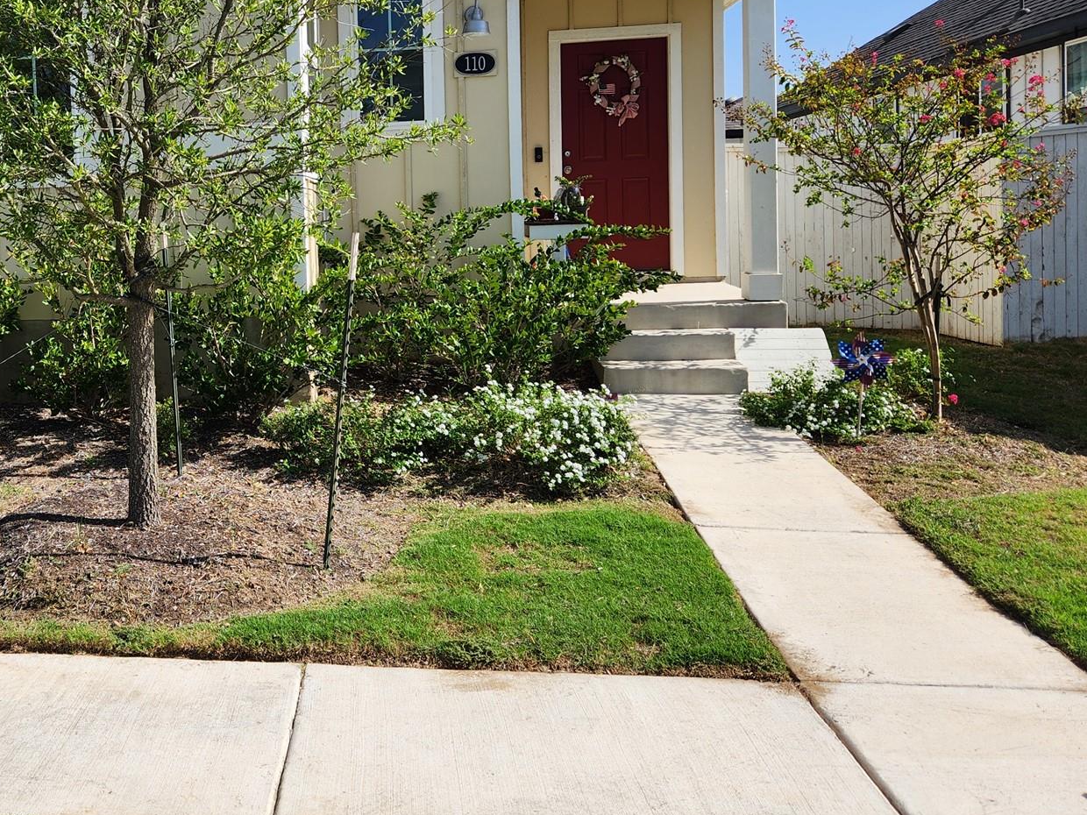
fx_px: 1193
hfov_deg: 46.7
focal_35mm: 38
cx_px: 238
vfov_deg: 37.3
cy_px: 273
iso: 20
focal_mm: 5.4
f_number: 1.8
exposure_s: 1/1445
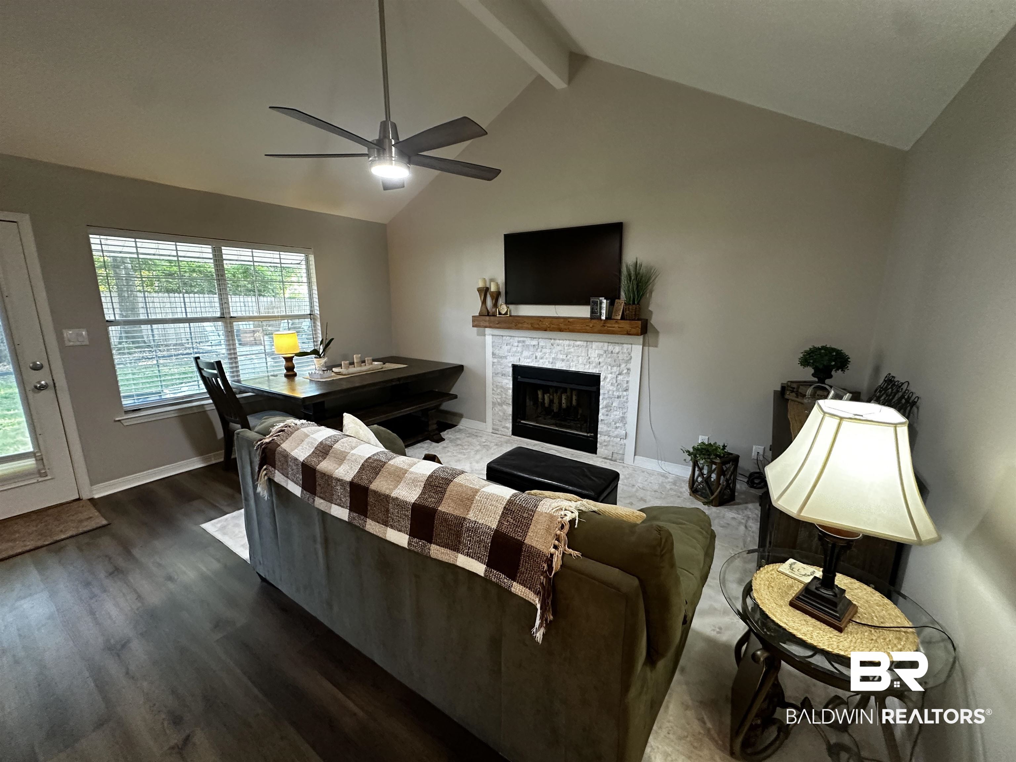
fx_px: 411
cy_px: 381
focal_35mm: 14
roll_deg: -0.6
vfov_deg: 85.7
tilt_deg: -9.1
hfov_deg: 102.1
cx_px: 508
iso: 400
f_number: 2.2
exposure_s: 1/60
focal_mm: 2.22
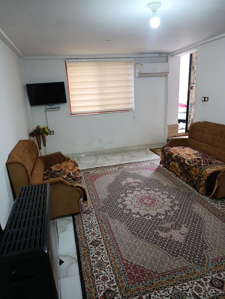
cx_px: 112
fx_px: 199
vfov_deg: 73.8
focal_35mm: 23
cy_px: 150
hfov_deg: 59.0
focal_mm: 6.11
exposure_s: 1/100
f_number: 1.65
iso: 931
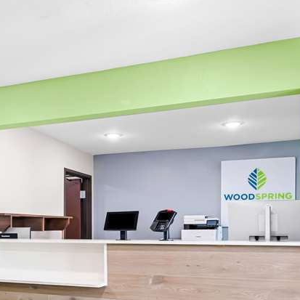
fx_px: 392
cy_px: 235
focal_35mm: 40
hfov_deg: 40.7
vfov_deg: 40.4
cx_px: 74
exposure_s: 1/10
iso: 500
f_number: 8
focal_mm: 19
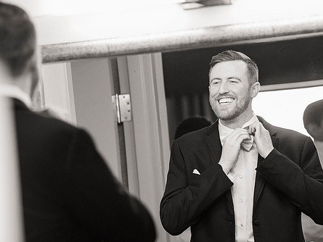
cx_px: 210
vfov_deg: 9.2
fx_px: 1503
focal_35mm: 161
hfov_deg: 12.3
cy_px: 127
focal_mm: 125
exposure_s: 1/500
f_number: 3.5
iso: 2500
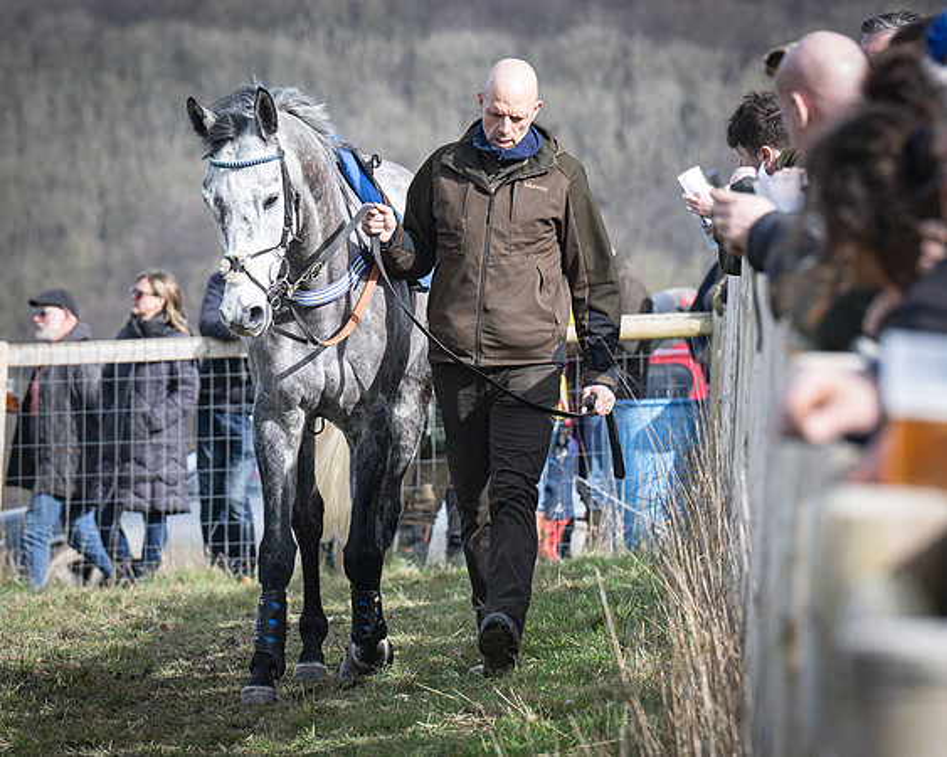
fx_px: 10342
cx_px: 404
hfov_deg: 5.2
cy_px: 445
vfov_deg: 4.2
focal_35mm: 369
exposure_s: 1/1000
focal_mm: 175
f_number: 5.6
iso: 400
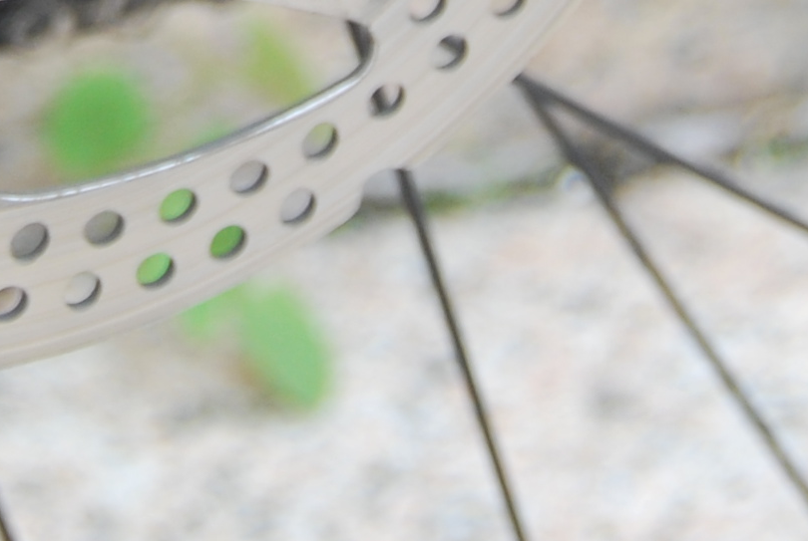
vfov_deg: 6.2
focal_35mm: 215
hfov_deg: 9.5
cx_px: 3
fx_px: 4833
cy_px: -542
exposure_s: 1/60
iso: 200
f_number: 4.5
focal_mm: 30
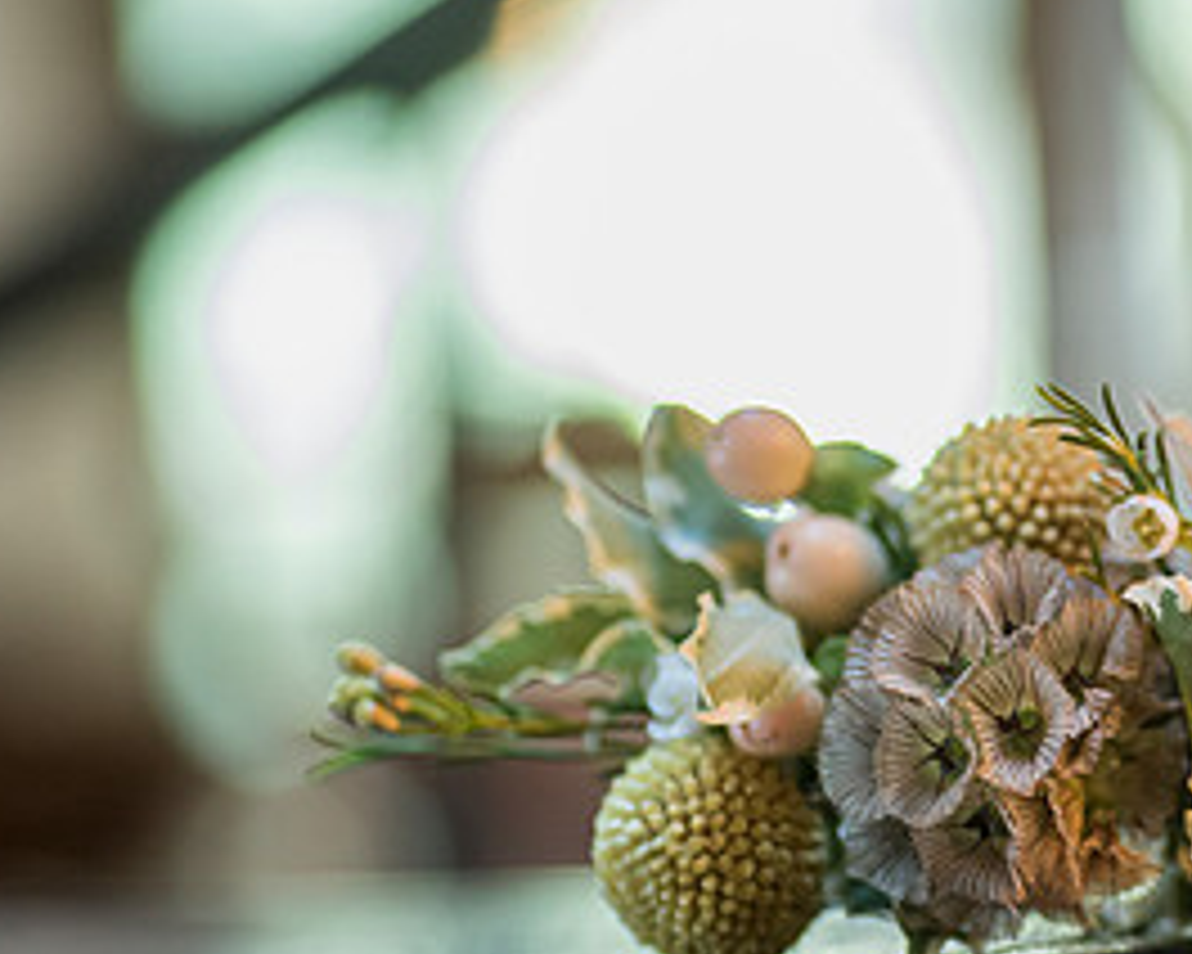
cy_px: 673
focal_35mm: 185
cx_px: 1165
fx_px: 6527
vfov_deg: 8.3
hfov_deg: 10.4
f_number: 3.5
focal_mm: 90
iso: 1250
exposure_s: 1/30
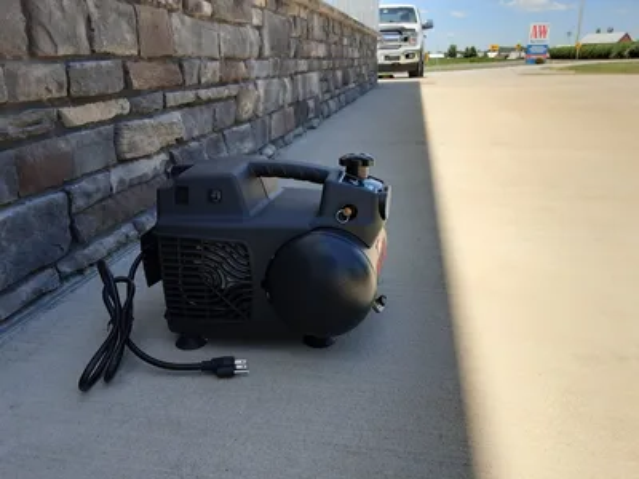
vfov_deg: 49.7
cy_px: 240
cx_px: 320
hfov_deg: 63.4
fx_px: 517
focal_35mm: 28
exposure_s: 1/727
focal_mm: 2.9
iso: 40
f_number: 1.9
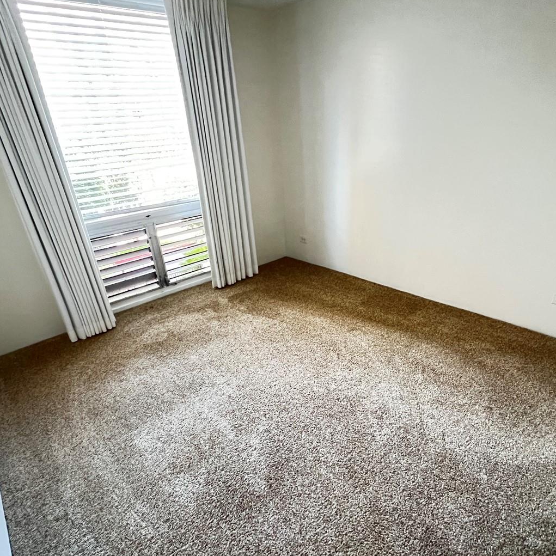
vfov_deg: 80.2
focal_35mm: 18
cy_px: 320
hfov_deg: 80.7
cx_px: 287
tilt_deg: -29.5
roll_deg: +3.2
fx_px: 327
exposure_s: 1/60
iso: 800
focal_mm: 1.57
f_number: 1.8
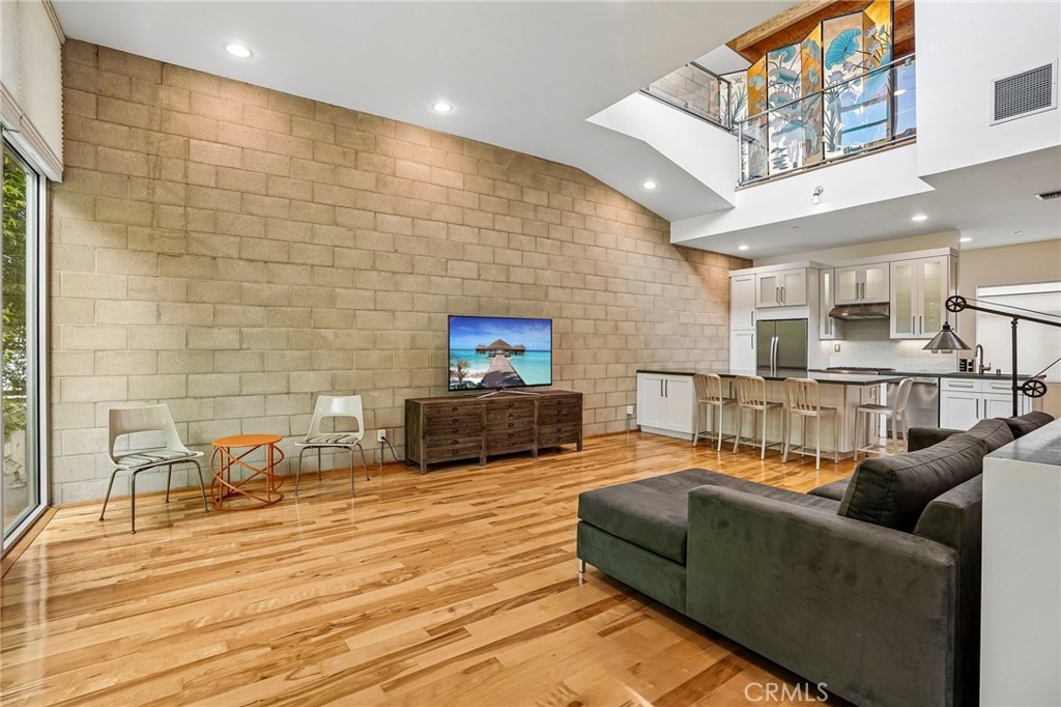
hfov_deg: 96.8
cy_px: 354
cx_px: 530
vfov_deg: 73.7
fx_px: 471
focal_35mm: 16
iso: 400
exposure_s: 1/10
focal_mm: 16
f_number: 8
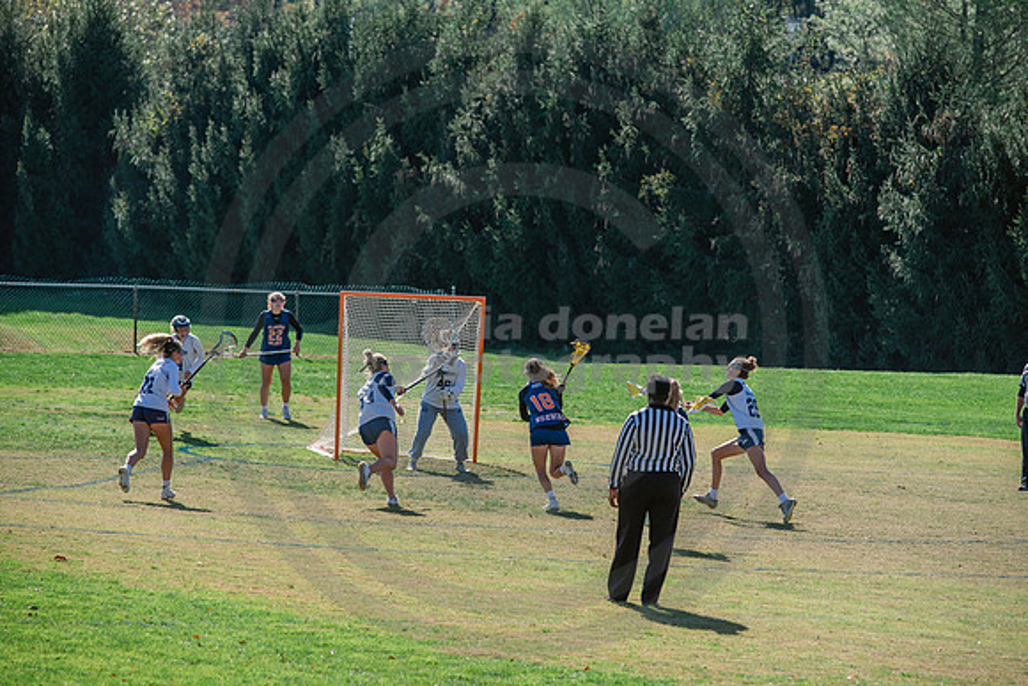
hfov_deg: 11.1
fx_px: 5284
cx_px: 514
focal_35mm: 185
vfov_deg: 7.4
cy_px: 343
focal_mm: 185
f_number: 5.6
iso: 250
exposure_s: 1/2000
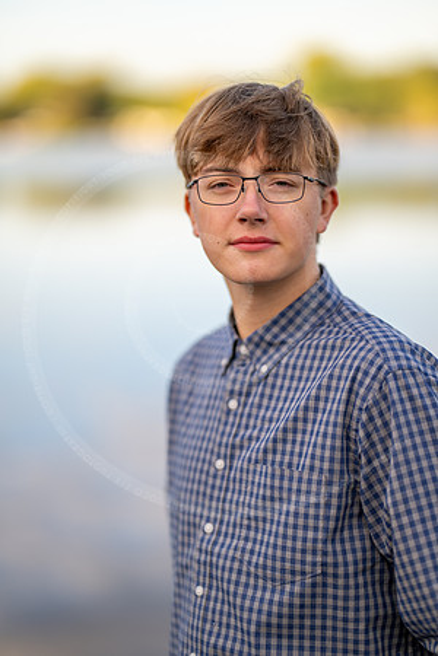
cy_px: 328
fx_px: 1551
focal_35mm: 85
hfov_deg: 16.1
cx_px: 219
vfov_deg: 23.9
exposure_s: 1/1600
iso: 100
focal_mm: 85
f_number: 1.2
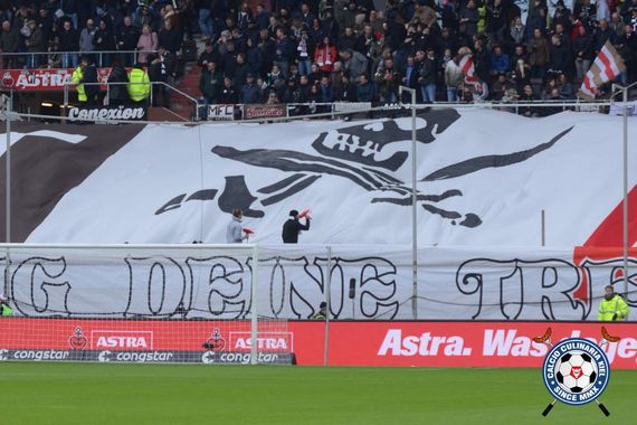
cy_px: 212
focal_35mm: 129
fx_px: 2282
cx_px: 318
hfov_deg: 15.9
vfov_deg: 10.6
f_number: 5.6
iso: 400
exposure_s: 1/500
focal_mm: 86
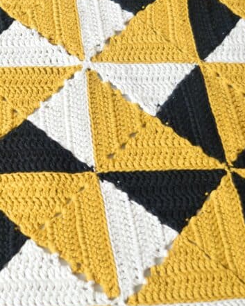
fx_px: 888
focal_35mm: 98
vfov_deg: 19.4
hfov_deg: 15.5
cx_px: 26
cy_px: 79
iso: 400
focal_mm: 30
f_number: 5
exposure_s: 1/10
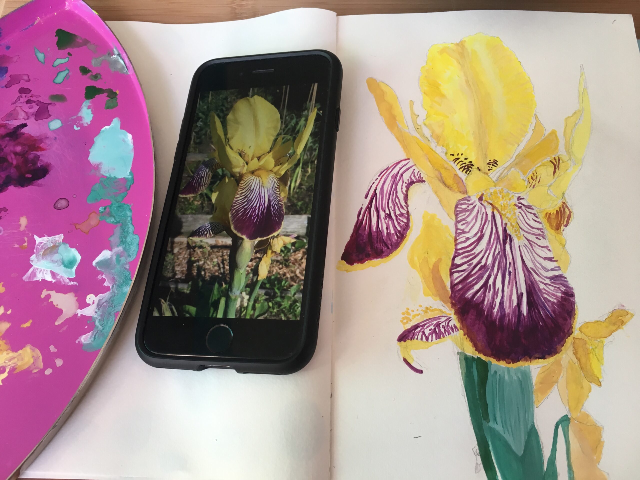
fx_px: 536
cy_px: 240
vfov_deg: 48.2
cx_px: 320
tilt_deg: -66.8
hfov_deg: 61.7
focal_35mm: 29
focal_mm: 4.15
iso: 32
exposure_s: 1/33
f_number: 2.2
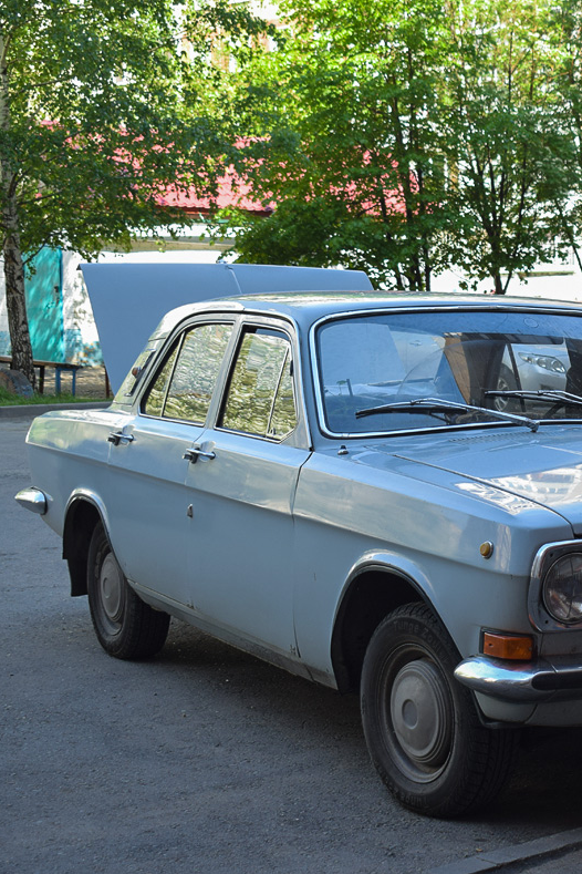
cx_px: 573
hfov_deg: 18.2
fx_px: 1770
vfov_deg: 27.7
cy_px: 432
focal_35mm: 73
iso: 200
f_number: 5.6
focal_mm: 32
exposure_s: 1/160
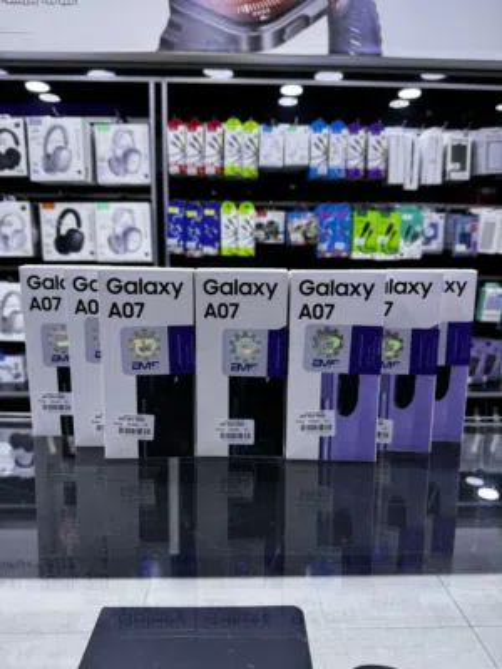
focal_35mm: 24
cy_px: 334
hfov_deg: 56.8
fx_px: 464
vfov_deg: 71.6
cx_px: 251
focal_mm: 6.76
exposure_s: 1/121
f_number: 1.78
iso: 64
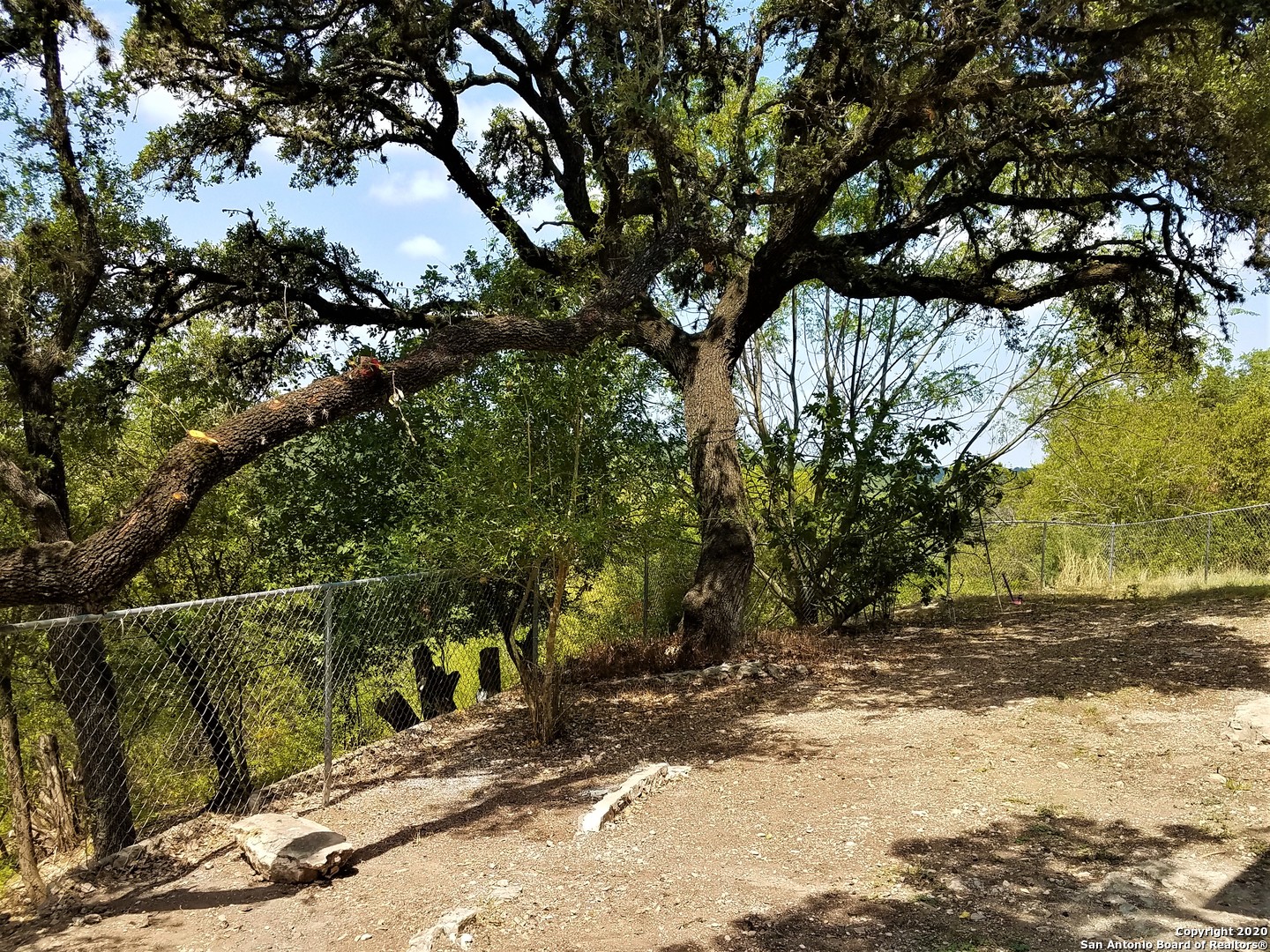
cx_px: 635
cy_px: 476
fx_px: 954
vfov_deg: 53.1
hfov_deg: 67.3
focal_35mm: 26
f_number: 1.7
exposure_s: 1/1104
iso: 40
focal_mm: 4.2
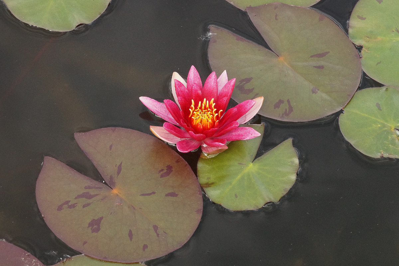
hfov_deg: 13.7
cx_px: 200
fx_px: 1662
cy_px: 133
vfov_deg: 9.1
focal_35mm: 150
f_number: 14
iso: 1000
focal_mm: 100
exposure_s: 1/160
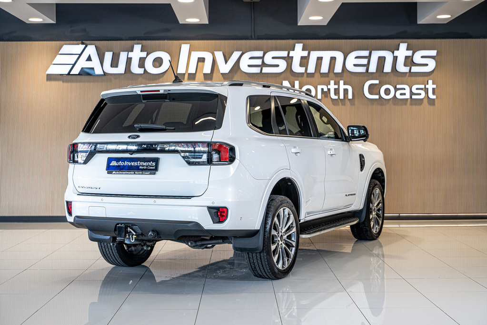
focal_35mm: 54
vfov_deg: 25.1
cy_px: 162
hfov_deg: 36.9
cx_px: 244
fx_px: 730
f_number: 4
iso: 640
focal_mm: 54
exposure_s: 1/125
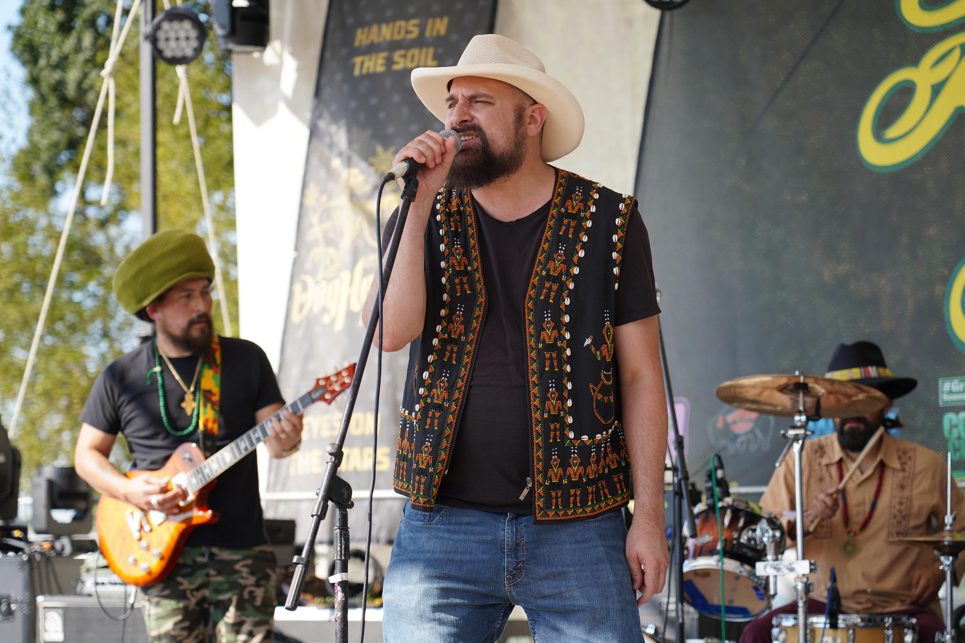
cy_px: 322
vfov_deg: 13.0
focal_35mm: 105
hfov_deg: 19.5
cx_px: 482
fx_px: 2814
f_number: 4.5
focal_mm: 105
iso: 100
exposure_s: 1/200
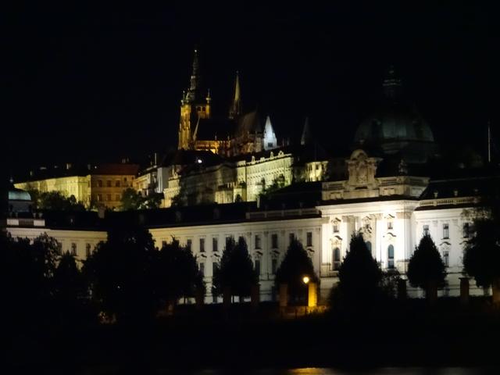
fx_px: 2109
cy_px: 188
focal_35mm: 146
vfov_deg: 10.2
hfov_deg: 13.5
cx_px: 250
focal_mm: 24.99
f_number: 5.6
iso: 3200
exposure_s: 1/10
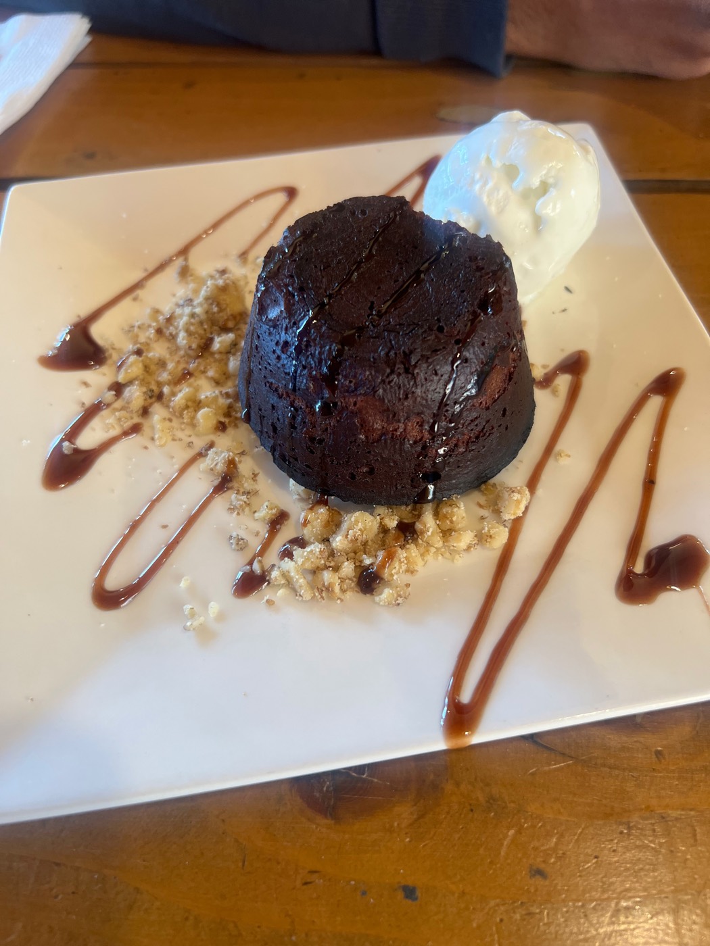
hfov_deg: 53.1
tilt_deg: -58.2
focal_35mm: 26
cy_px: 473
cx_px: 355
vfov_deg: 67.3
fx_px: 711
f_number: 1.5
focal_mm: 5.7
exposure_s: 1/100
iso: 125
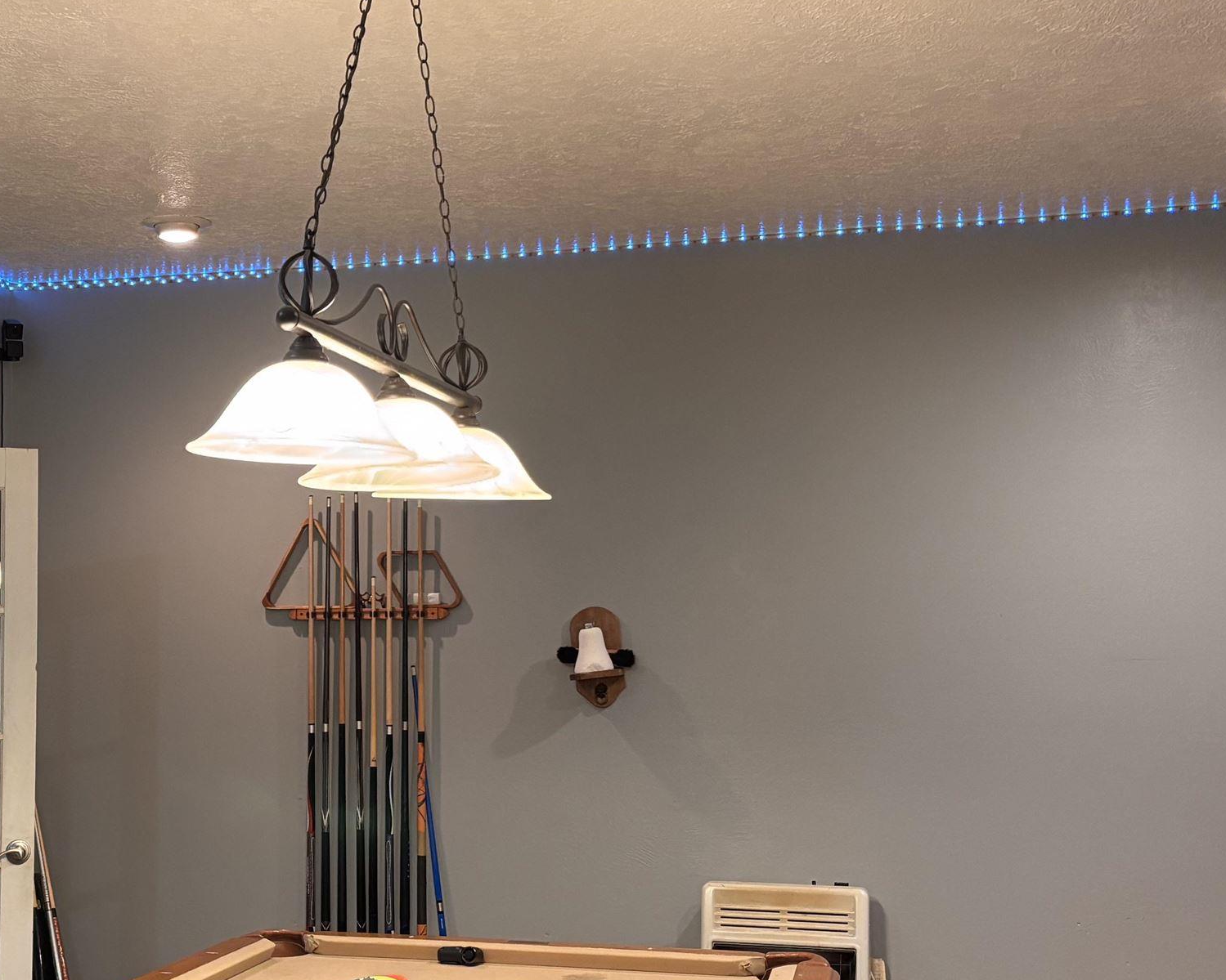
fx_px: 1887
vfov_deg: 29.0
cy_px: 620
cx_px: 332
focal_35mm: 52
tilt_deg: +0.3
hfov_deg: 35.3
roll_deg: +0.2
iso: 320
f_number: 1.6
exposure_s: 1/60
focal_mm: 5.96
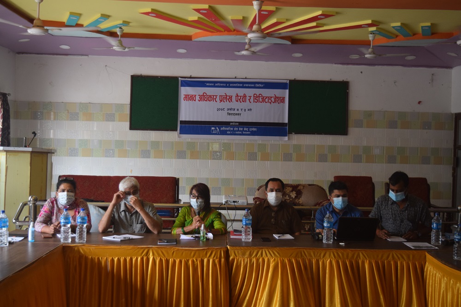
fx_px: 596
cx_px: 230
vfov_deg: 29.0
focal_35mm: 46
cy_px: 154
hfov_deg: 42.3
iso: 800
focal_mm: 31
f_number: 4.5
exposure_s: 1/80
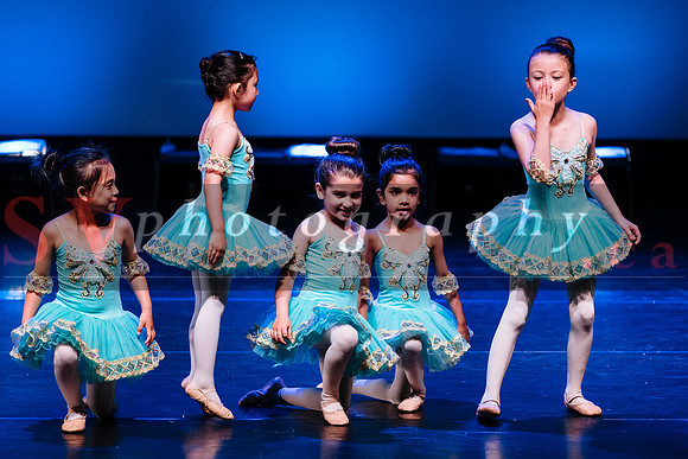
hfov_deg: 9.1
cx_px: 392
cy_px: 231
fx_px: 4308
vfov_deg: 6.1
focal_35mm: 225
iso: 1250
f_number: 2.8
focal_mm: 198
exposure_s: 1/500
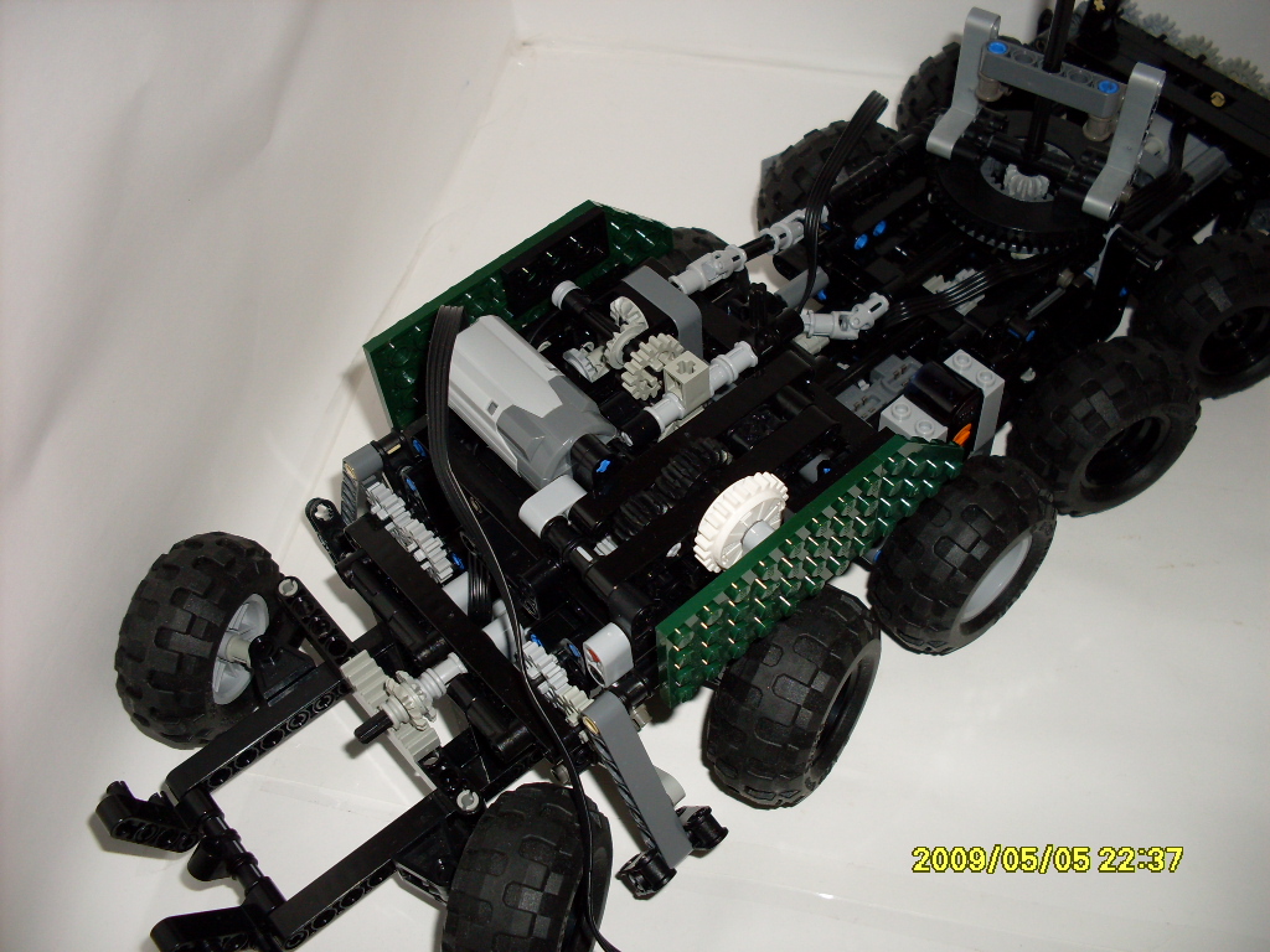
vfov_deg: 37.7
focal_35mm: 38
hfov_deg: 49.0
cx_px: 635
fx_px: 1394
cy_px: 476
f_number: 2.8
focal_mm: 6.3
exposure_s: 1/45
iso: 100
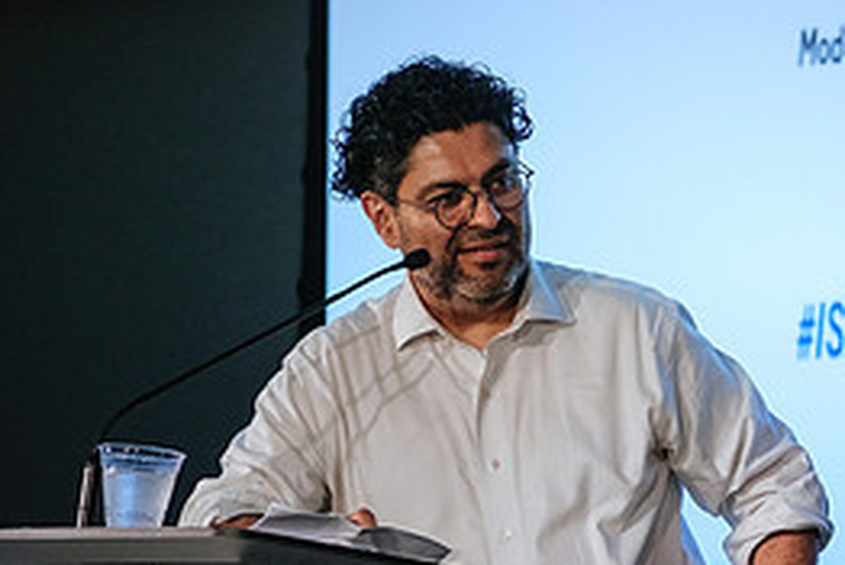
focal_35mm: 516
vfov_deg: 2.7
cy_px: 481
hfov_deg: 4.0
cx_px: 821
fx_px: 12118
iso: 800
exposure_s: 1/80
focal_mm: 140
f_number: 2.8
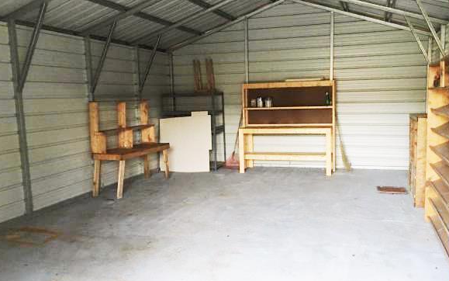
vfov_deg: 37.3
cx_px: 231
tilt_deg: -6.0
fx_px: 416
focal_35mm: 34
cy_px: 148
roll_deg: +1.7
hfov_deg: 56.7
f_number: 2.2
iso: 100
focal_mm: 4.15
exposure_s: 1/10
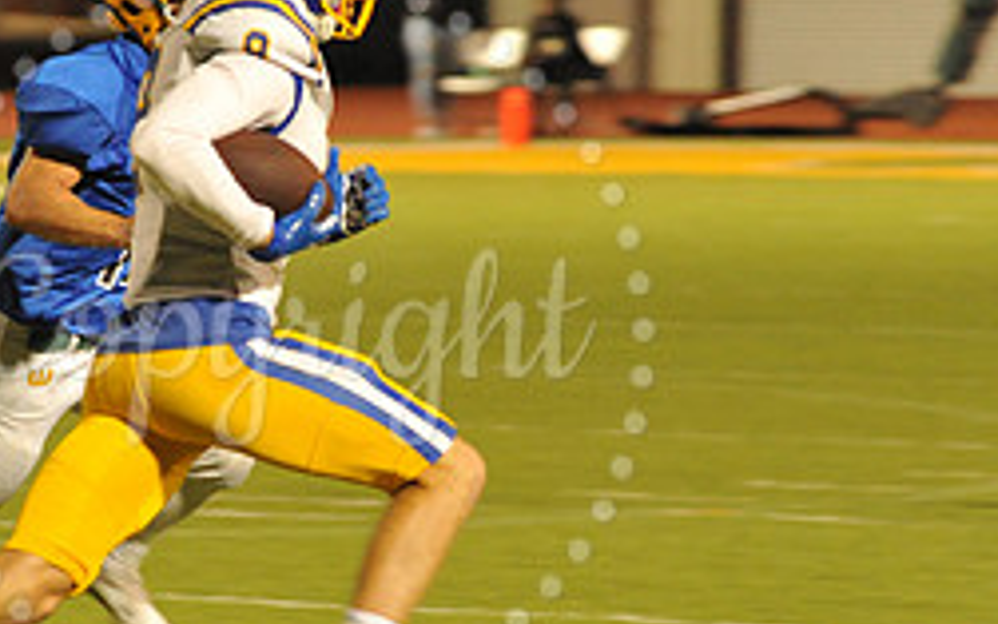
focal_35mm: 471
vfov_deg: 2.8
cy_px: 338
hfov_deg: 4.5
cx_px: 274
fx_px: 12813
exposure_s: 1/200
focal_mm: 200
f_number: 5.6
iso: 5000
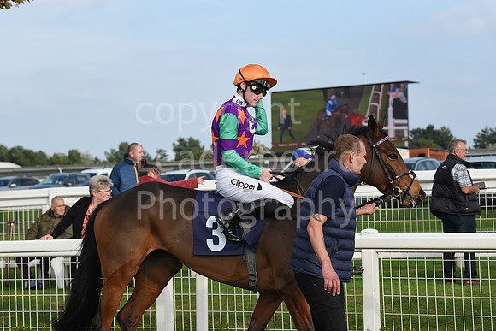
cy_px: 166
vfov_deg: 13.4
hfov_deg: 20.0
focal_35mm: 102
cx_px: 248
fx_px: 1406
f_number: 6.3
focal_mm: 102
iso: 640
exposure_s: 1/2500
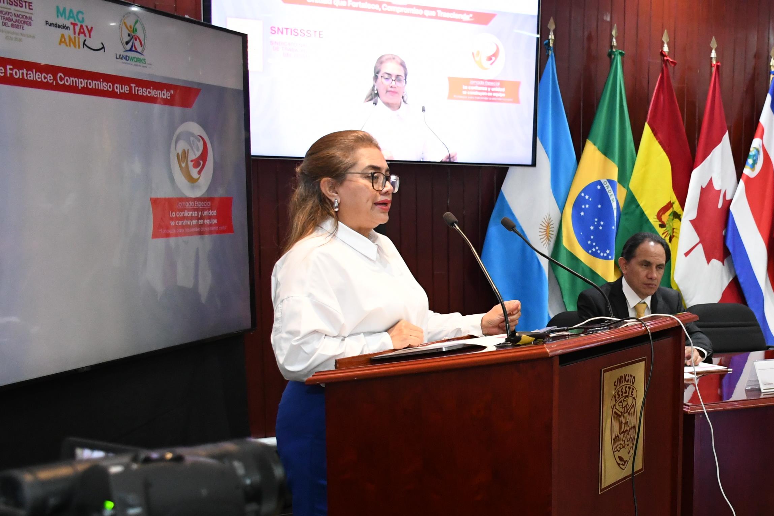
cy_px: 329
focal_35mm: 49
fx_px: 1053
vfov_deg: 27.4
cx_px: 654
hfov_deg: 38.3
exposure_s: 1/100
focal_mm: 18
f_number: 3.5
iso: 2500
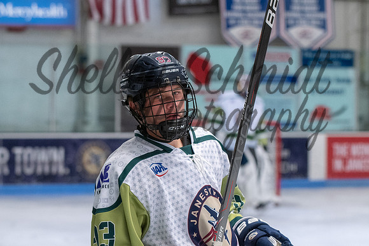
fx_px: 1708
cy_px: 134
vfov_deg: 8.2
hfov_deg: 12.3
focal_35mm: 167
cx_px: 146
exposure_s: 1/800
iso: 2000
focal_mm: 92
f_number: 3.5
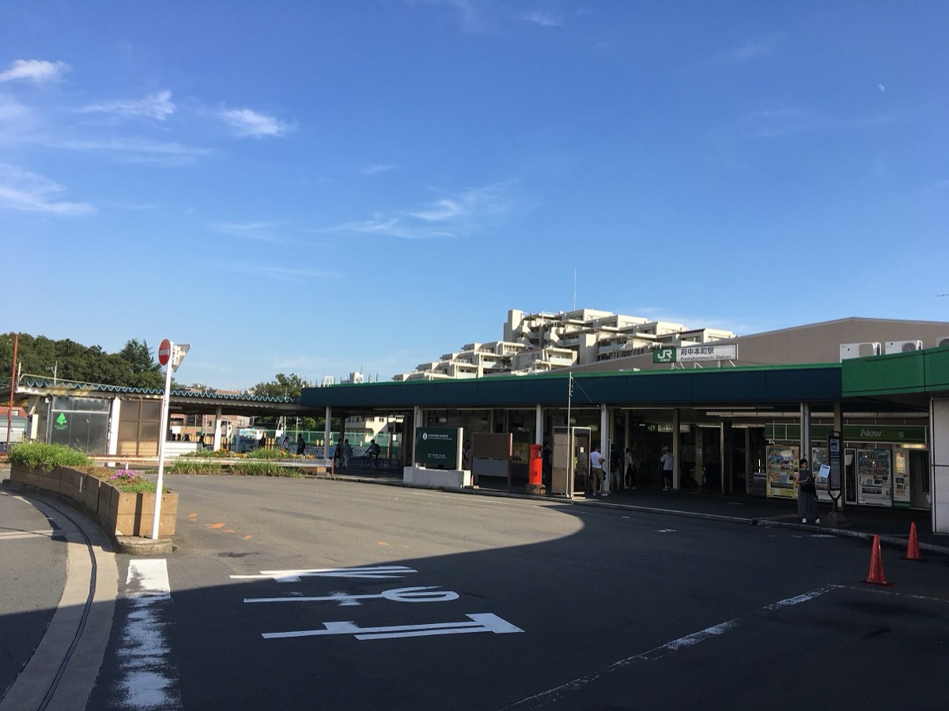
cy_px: 356
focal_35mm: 29
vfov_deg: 48.2
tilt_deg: +6.3
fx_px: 795
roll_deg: -1.2
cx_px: 474
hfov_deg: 61.7
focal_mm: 4.15
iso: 25
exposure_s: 1/1099
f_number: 2.2
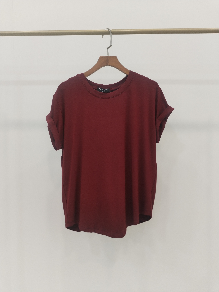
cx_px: 110
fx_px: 245
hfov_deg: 48.2
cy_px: 146
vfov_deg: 61.7
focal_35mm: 29
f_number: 1.8
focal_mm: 4.75
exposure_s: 1/60
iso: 307
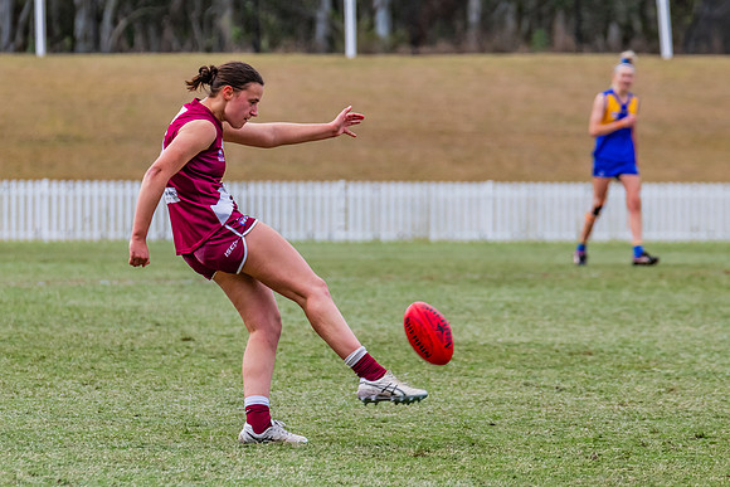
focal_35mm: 424
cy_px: 244
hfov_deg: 4.9
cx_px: 298
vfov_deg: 3.2
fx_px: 8610
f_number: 7.1
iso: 800
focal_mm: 290
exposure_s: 1/1600
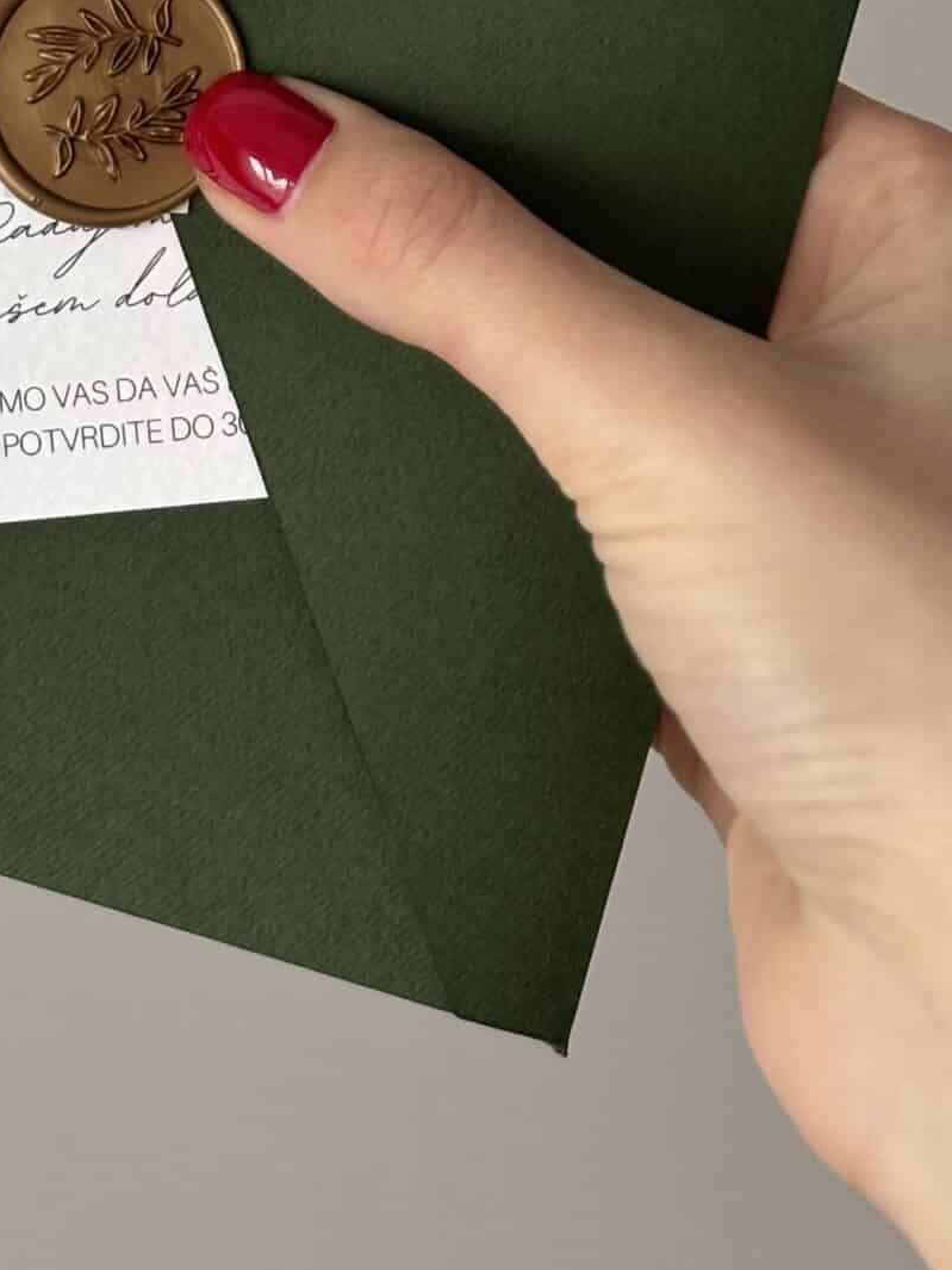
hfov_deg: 11.7
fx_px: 4583
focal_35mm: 125
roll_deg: +2.7
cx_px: 27
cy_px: -20
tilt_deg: -8.8
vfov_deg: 15.5
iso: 125
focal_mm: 5.96
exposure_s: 1/60
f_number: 1.6
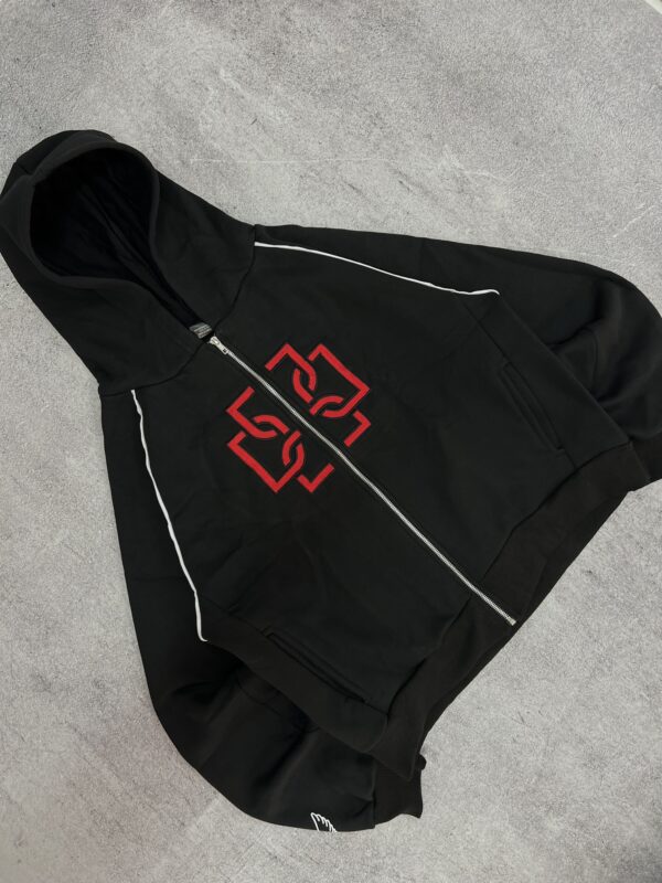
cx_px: 331
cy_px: 442
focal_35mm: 26
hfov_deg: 53.1
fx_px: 663
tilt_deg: -84.7
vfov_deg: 67.3
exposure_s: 1/78
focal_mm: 5.7
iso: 125
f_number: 1.5
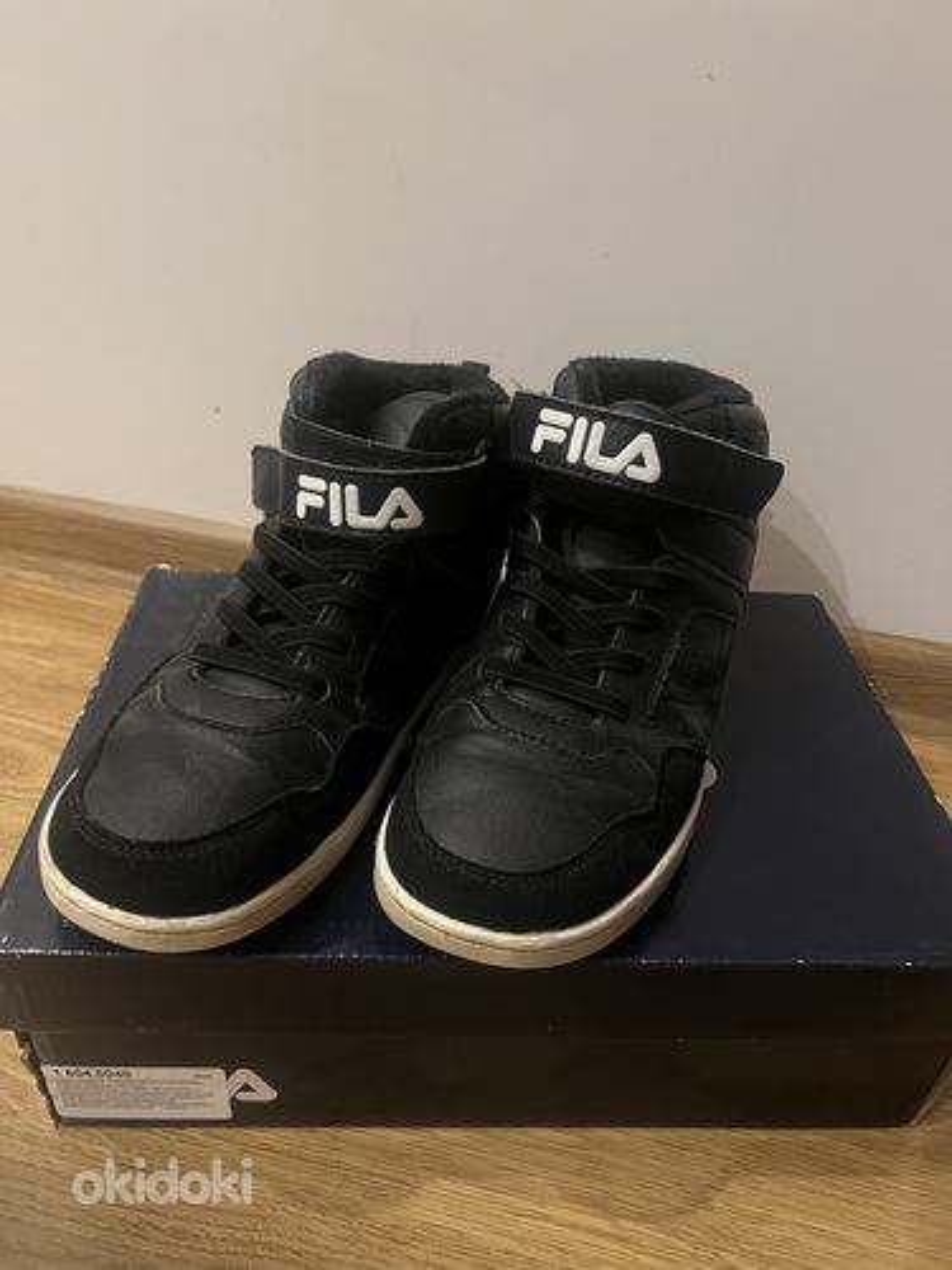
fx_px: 953
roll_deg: -2.9
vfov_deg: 67.3
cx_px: 476
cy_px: 635
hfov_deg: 53.1
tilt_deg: -34.3
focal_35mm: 26
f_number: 1.5
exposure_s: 1/25
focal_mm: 5.7
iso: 500
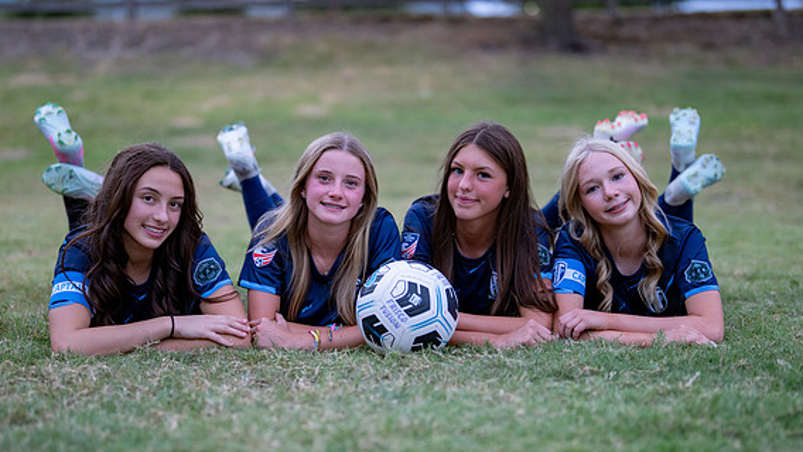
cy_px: 225
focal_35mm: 69
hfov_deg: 30.5
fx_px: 1470
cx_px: 370
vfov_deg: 17.5
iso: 500
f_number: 1.2
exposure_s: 1/800
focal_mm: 50
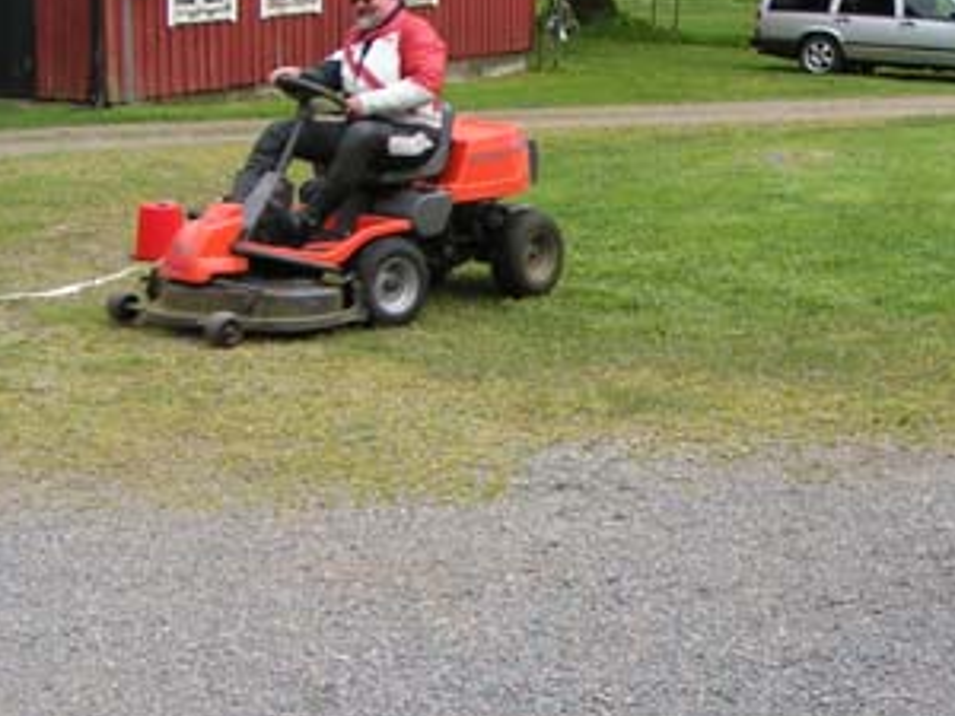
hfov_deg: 25.5
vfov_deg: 19.4
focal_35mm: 76
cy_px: 309
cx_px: 668
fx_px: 2097
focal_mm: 5.8
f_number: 5.6
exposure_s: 1/80
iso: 50
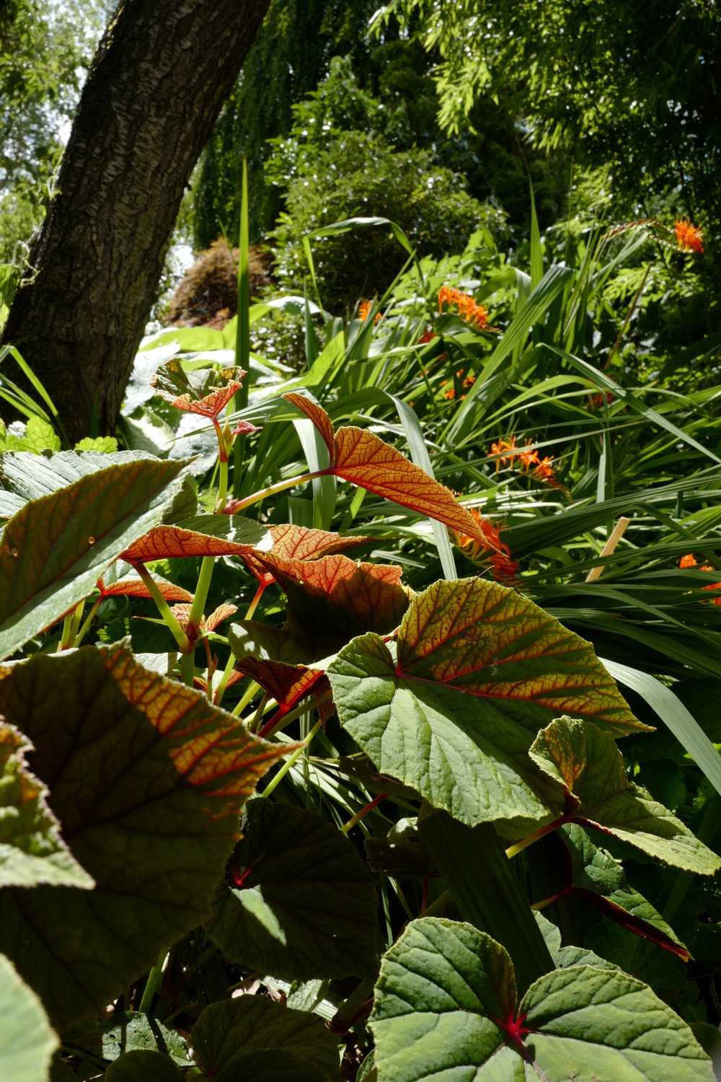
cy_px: 541
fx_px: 841
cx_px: 360
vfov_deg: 65.5
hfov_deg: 46.4
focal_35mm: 28
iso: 400
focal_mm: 28
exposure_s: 1/125
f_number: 14
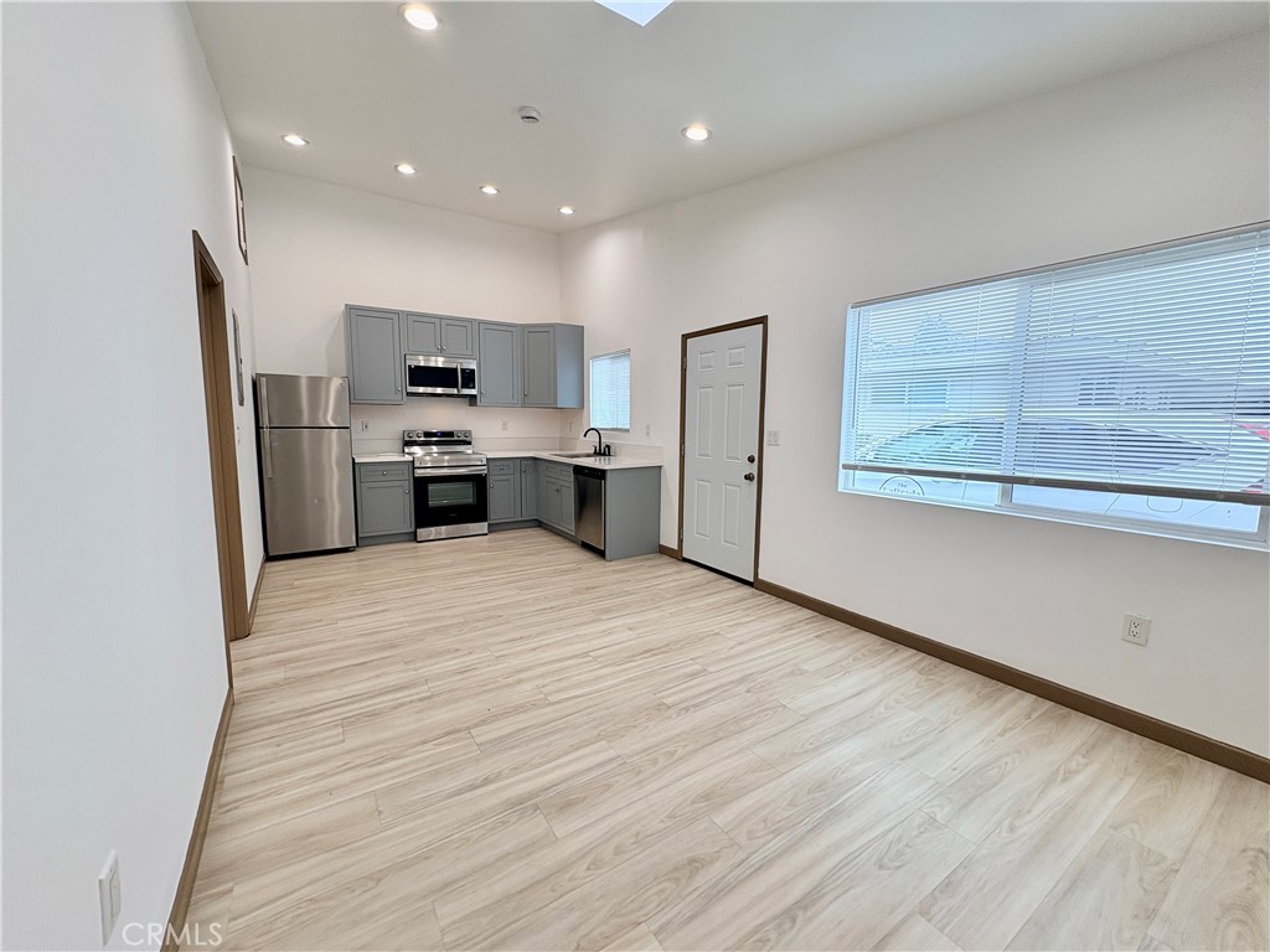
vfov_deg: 85.7
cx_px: 635
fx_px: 514
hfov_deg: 102.1
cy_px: 476
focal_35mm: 14
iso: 64
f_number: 2.2
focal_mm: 2.22
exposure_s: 1/120
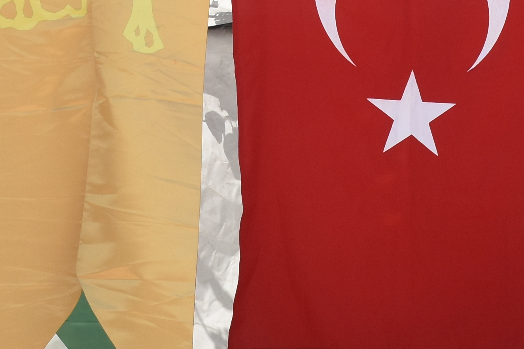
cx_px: 306
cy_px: 411
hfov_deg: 12.6
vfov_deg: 8.3
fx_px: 2372
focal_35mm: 163
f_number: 8
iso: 360
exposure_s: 1/500
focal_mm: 24
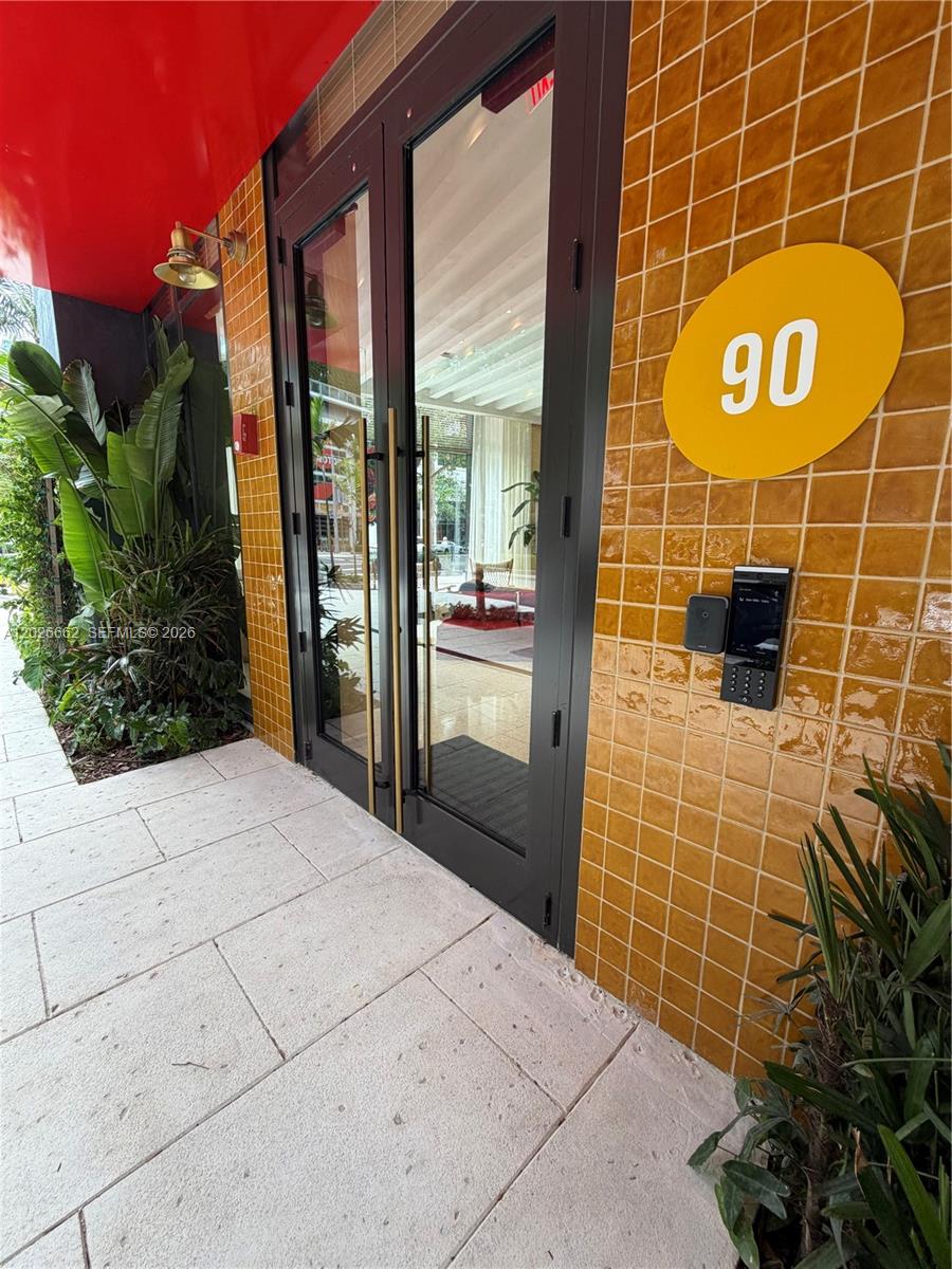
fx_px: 513
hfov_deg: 85.7
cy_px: 634
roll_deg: +1.5
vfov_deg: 102.1
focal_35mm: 14
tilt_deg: -11.2
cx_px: 476
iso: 50
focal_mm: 2.22
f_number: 2.2
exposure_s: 1/121
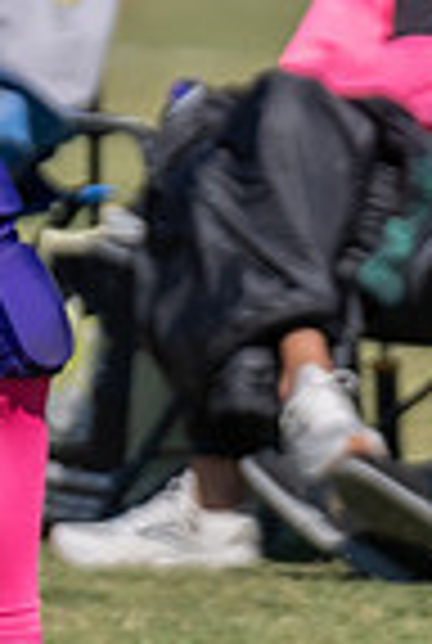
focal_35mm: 1622
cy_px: 280
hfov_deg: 0.9
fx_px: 29054
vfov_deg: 1.3
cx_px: -323
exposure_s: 1/3200
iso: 100
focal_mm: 200
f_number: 2.8
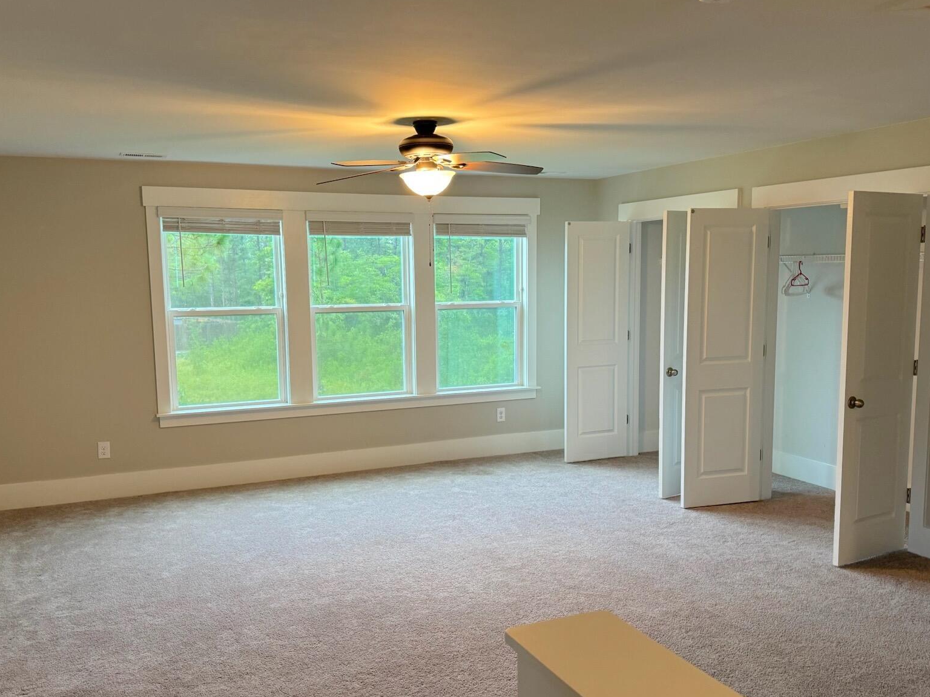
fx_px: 860
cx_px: 453
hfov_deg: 56.8
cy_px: 379
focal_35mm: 32
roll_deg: +0.9
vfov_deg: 44.1
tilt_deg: -7.4
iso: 320
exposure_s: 1/60
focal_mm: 6.76
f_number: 1.78
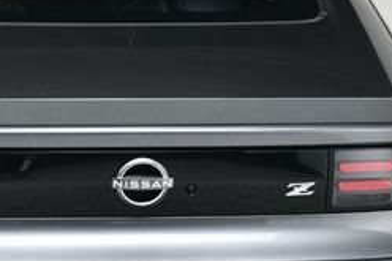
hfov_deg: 15.2
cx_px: 74
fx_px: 1458
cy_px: 153
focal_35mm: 134
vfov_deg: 10.2
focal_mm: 35
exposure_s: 1/160
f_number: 9
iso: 100
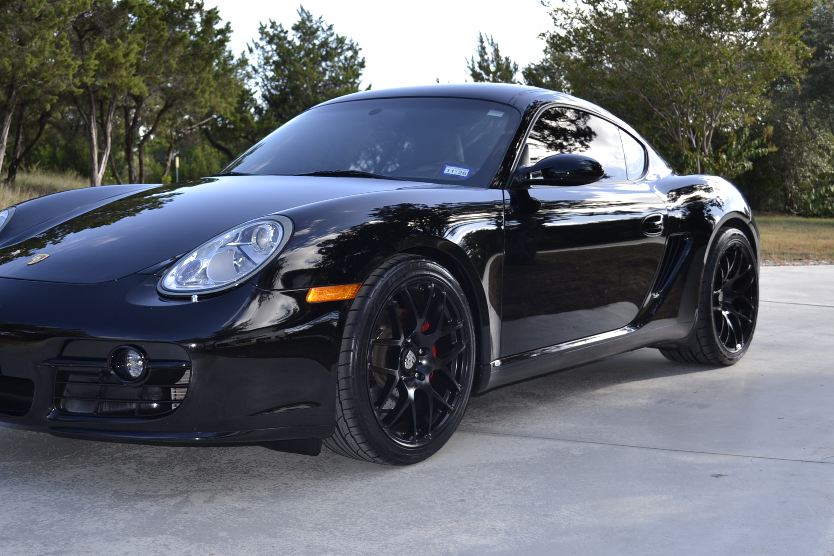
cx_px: 378
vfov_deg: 28.6
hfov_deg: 41.9
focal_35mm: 47
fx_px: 1089
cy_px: 246
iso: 100
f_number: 4.2
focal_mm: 26
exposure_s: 1/160
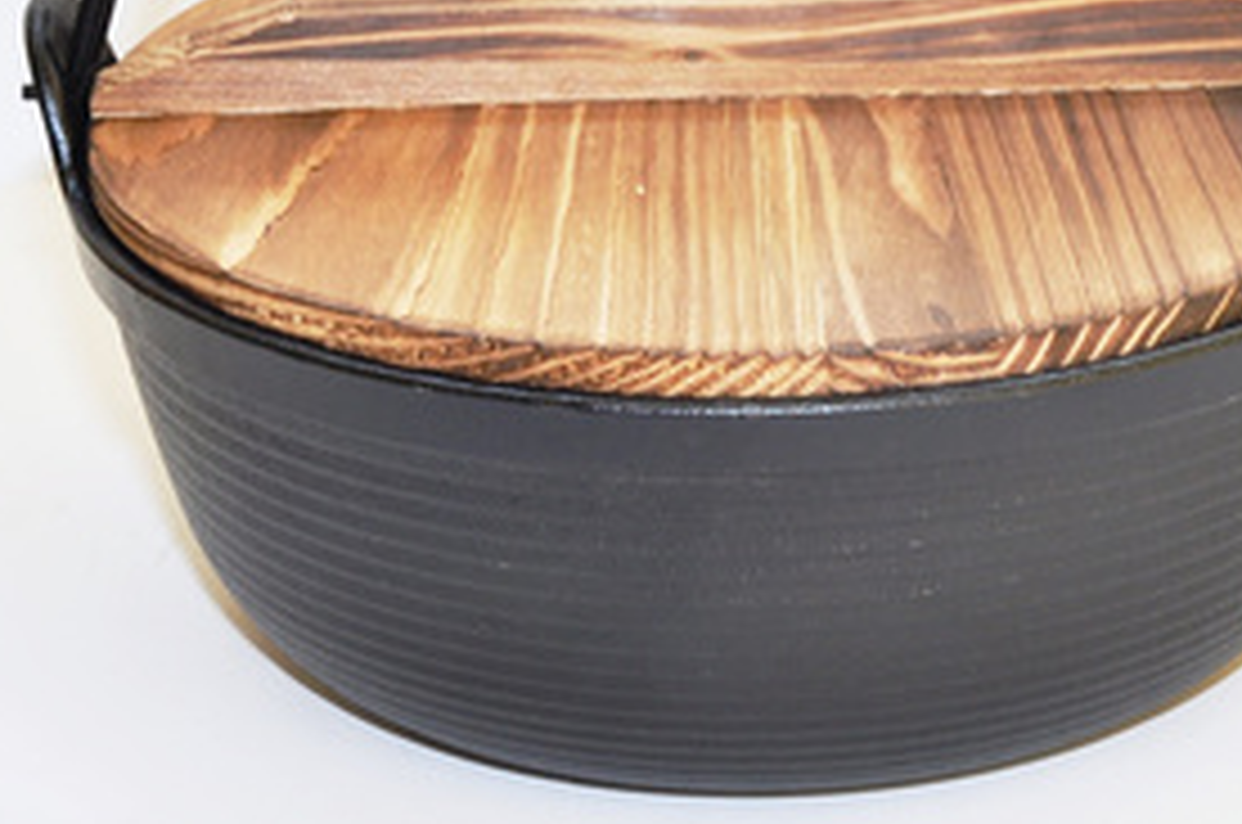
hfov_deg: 15.0
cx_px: 814
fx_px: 4718
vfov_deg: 9.9
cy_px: 169
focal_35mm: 137
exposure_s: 1/125
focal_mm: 42
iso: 200
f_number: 5.6
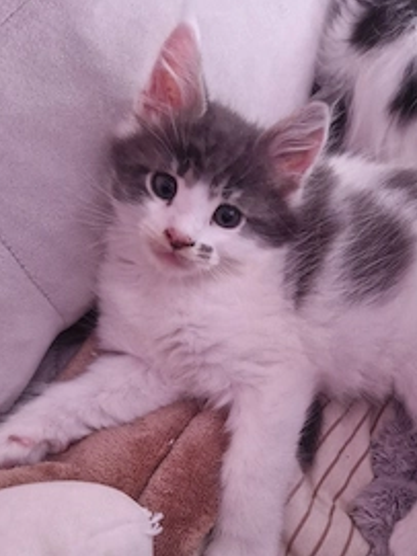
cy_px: 386
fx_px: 547
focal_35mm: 34
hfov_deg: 41.3
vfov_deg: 52.6
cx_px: 275
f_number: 1.8
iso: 800
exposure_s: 1/50
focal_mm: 5.4
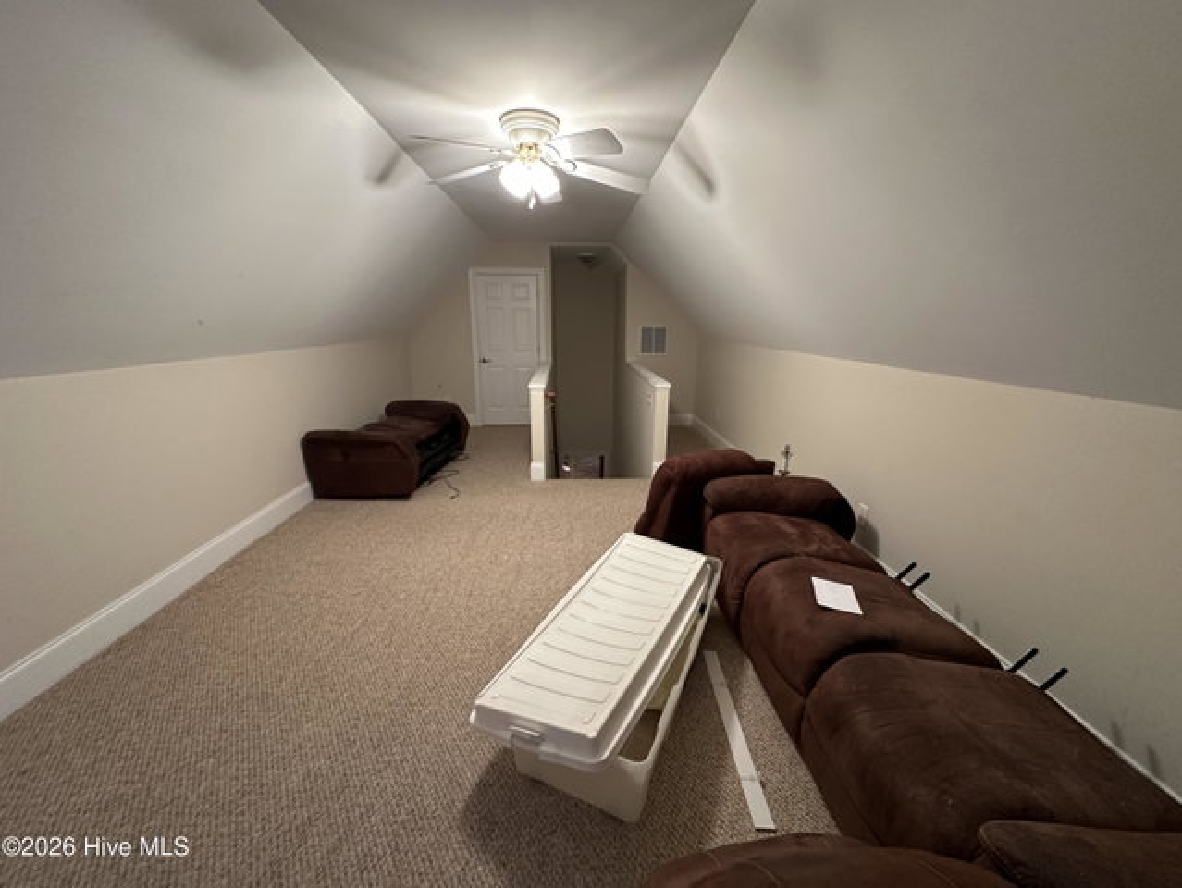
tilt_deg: -12.9
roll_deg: +1.3
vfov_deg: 85.7
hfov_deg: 102.0
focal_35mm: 14
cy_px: 444
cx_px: 591
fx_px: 478
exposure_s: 1/60
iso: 320
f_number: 2.2
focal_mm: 2.22
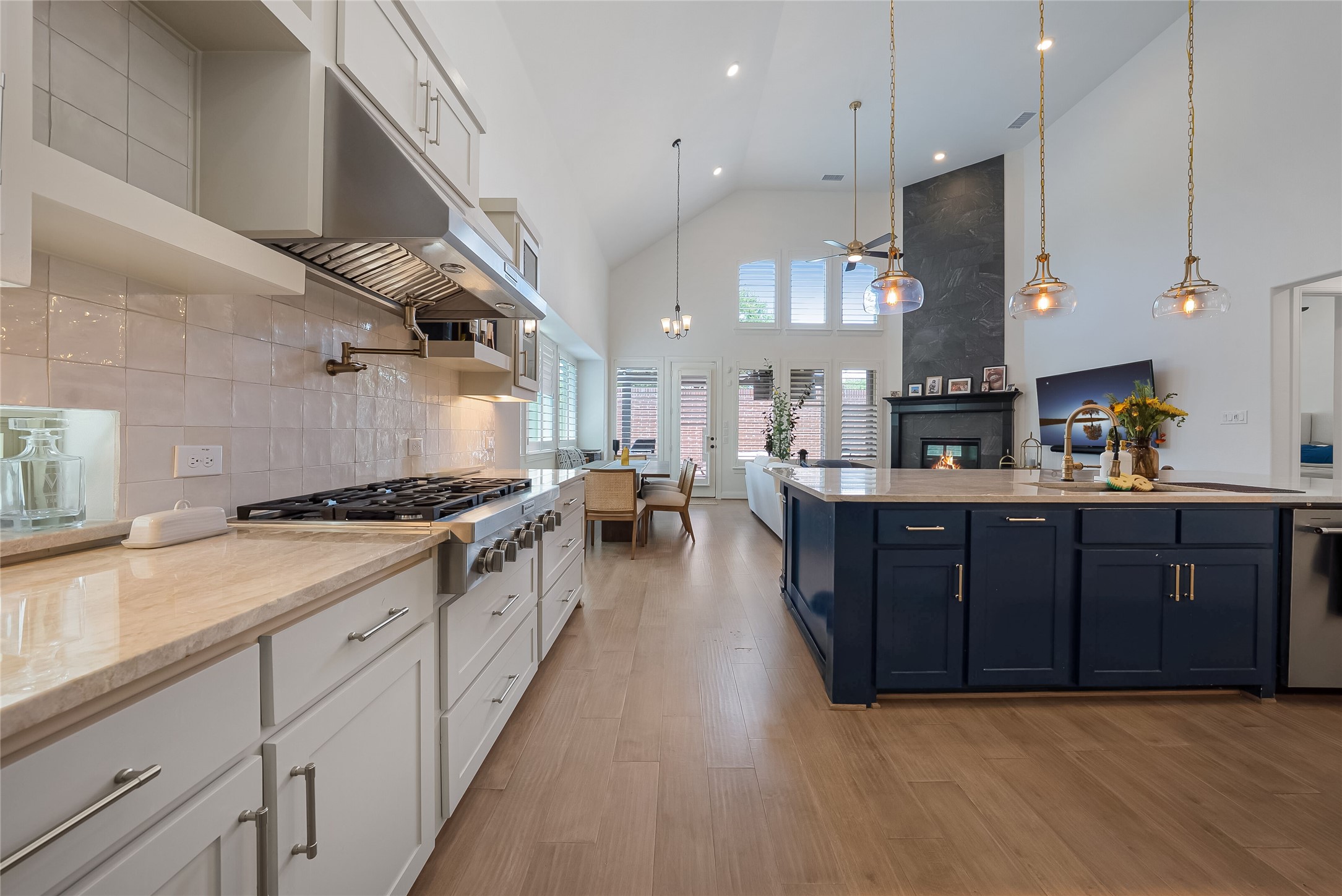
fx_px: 448
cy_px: 448
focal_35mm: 12
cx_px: 671
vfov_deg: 90.1
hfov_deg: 112.6
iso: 100
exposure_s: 1/2.5
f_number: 9
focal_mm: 12
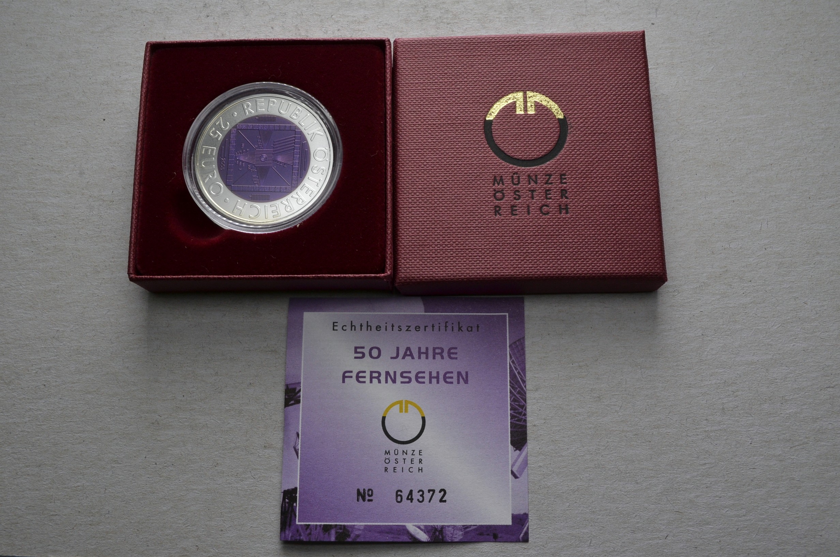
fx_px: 768
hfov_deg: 57.3
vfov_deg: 39.8
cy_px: 278
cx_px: 420
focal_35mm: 33
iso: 400
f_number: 14
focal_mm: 22
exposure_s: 1/250
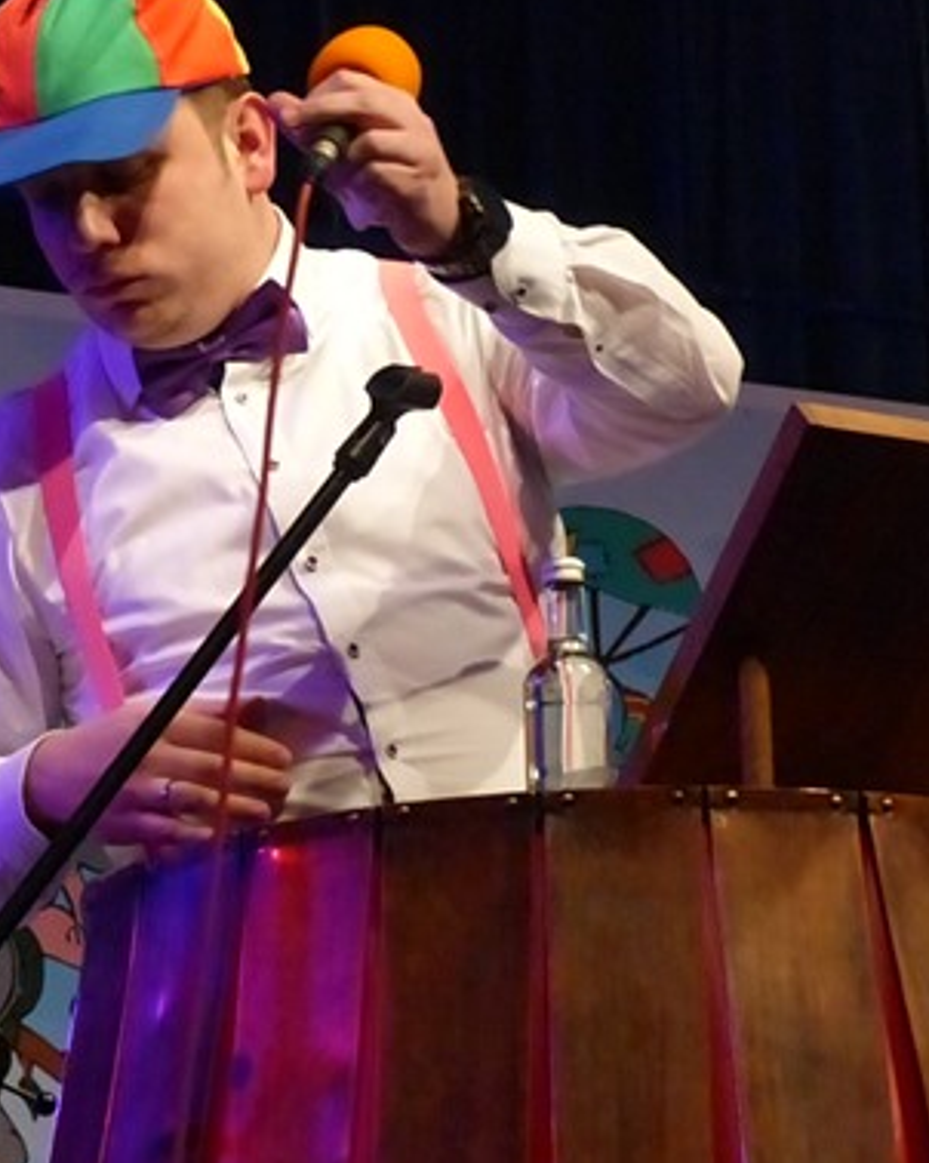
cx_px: 563
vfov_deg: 10.1
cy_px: 478
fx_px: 6604
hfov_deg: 8.0
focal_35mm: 192
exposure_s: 1/160
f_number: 4
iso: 1600
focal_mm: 21.8
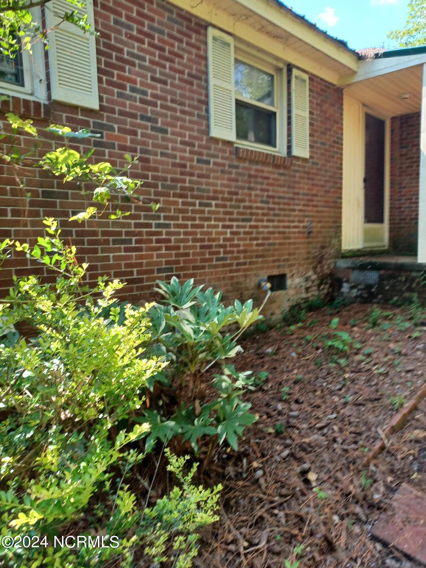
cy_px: 284
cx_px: 213
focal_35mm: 25
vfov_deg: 69.4
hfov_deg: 54.9
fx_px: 410
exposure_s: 1/50
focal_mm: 4.6
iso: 40
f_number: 1.8
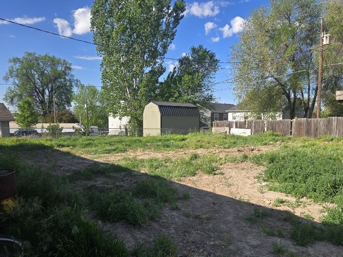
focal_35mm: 29
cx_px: 196
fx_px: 287
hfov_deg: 61.4
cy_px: 147
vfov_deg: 48.1
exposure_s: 1/1218
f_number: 1.8
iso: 25
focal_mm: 5.4
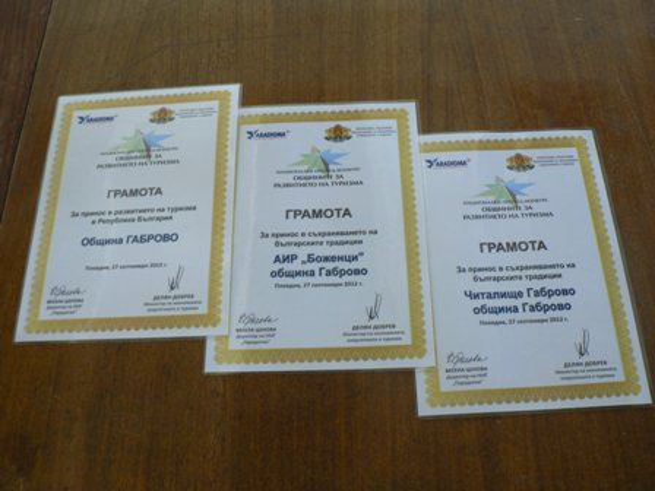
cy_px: 246
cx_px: 328
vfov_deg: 39.7
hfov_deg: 51.4
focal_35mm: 36
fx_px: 681
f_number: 2.8
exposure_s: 1/8
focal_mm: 6
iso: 200
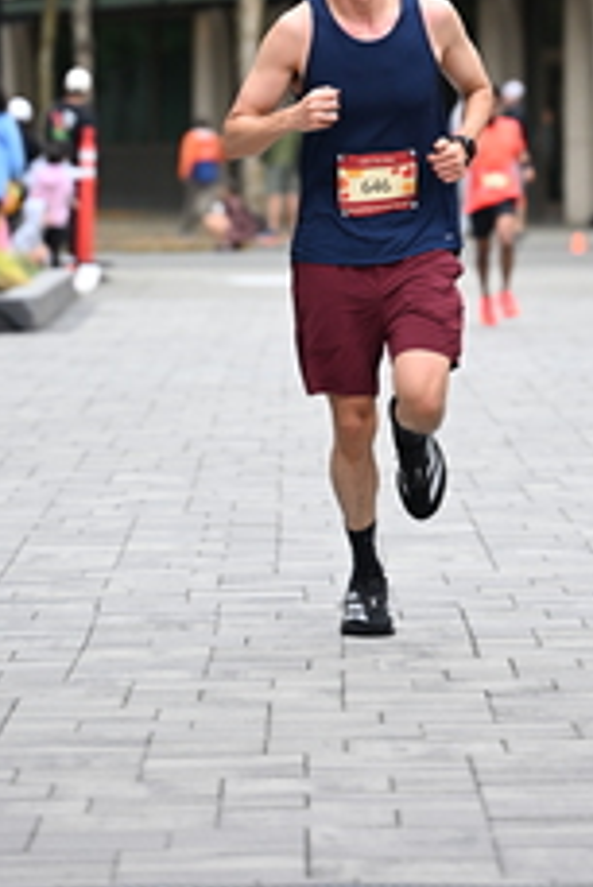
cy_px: -31
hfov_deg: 5.2
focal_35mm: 264
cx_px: 409
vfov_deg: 7.8
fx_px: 6513
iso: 640
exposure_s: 1/2000
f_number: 2.8
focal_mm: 110
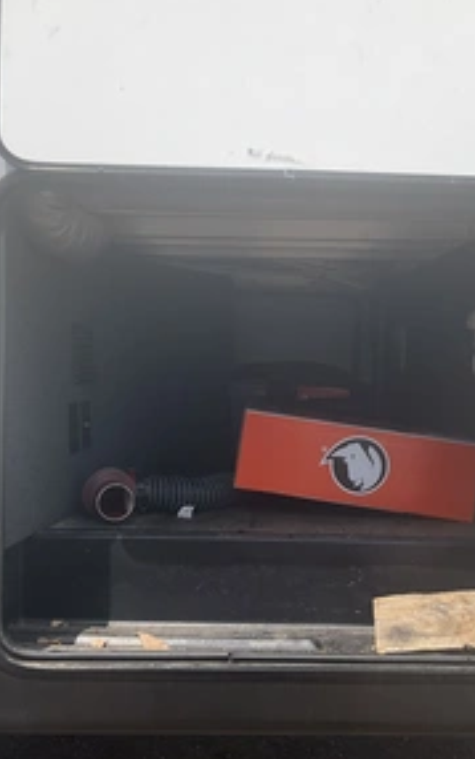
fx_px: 890
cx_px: 263
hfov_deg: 29.9
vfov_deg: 46.2
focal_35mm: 43
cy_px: 380
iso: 25
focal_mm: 3
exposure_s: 1/2141
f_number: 1.8
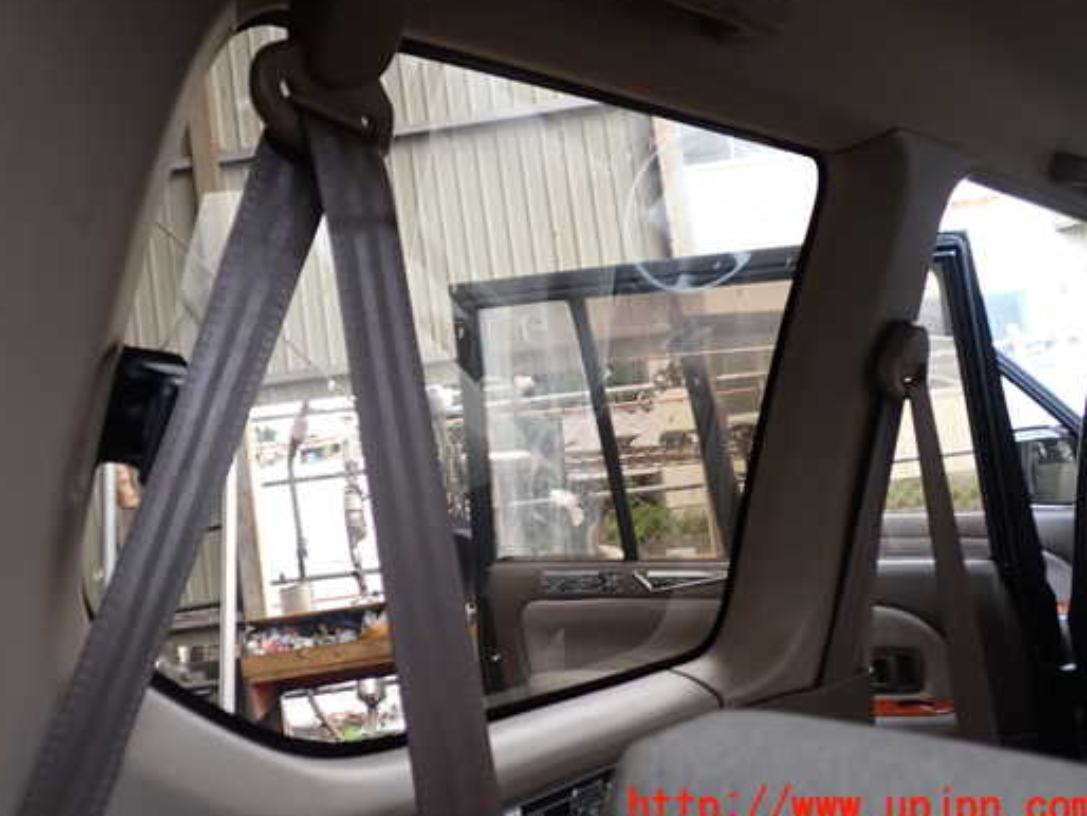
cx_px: 472
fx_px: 1100
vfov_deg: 40.7
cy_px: 359
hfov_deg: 52.4
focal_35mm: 35
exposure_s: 1/30
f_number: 2.3
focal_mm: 5.4
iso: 250
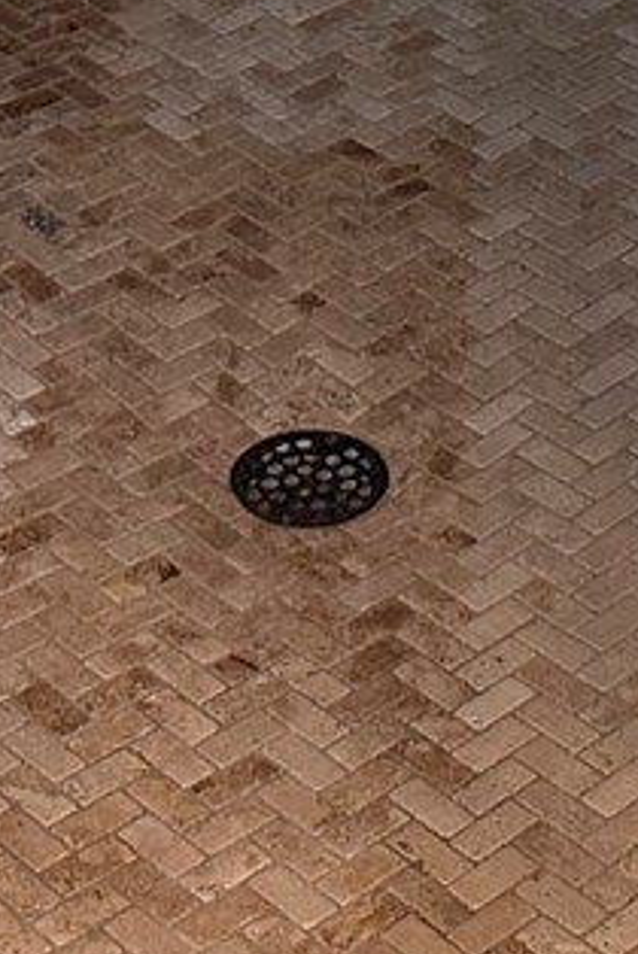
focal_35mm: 127
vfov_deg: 14.0
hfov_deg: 10.8
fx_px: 3368
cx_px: 504
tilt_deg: -12.5
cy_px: -851
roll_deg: -1.8
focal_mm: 6.86
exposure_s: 1/120
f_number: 1.78
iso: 160
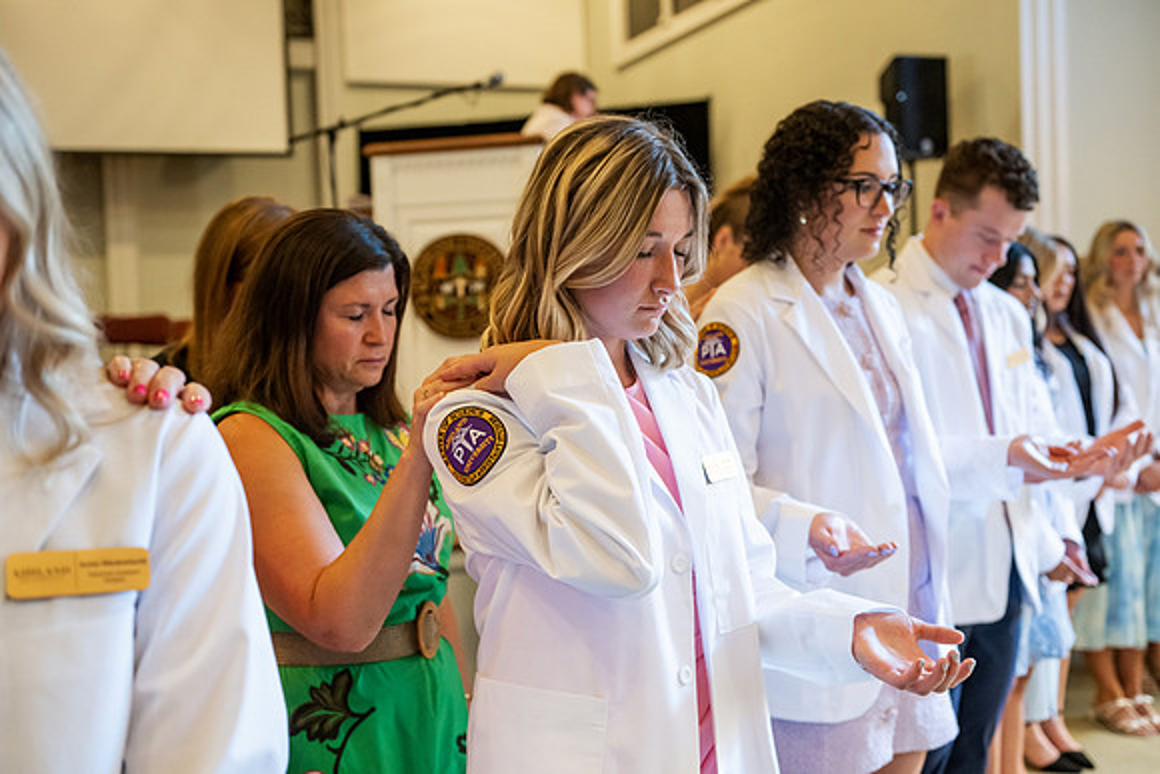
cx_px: 580
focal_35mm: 38
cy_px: 387
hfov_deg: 50.7
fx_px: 1225
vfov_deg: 35.1
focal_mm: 38
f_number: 3.2
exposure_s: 1/200
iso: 3200
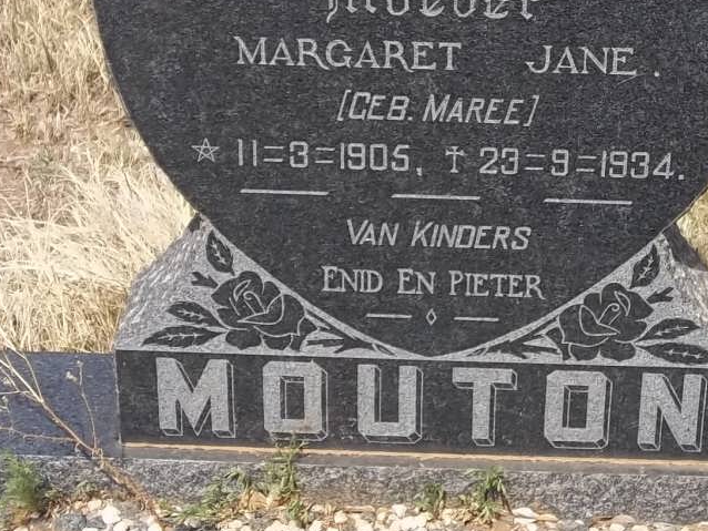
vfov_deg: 15.6
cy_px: 60
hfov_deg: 20.8
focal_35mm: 94
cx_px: 495
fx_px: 1923
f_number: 3.6
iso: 80
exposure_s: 1/500
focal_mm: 8.8
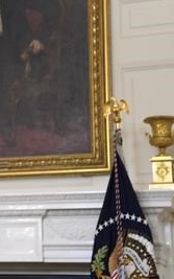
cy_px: 90
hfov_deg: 9.0
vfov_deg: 15.0
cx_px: -146
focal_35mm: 139
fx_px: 1054
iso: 2500
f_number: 2.8
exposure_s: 1/250
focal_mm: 56
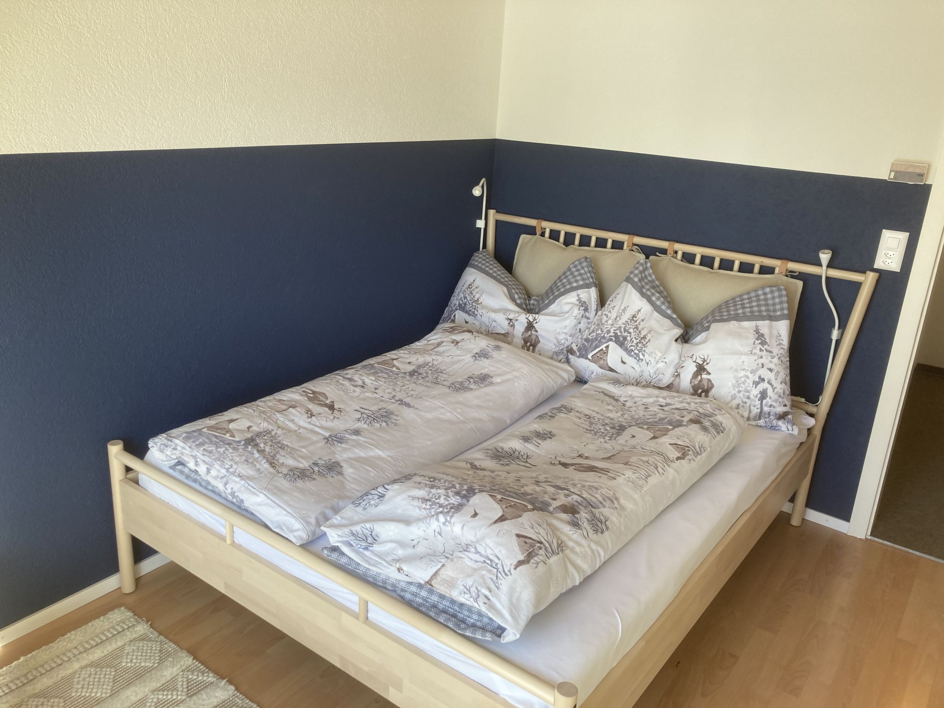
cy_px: 354
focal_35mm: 28
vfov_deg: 49.7
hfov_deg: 63.4
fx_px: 764
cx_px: 472
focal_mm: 3.99
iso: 40
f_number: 1.8
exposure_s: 1/121
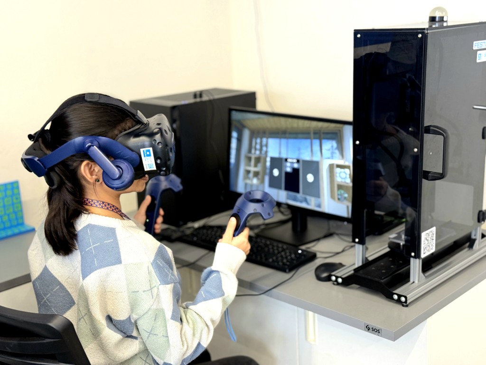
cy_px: 182
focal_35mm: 48
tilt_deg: -15.4
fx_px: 674
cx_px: 243
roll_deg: +2.3
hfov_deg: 39.7
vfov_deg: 30.3
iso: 125
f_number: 1.78
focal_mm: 6.76
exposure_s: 1/50
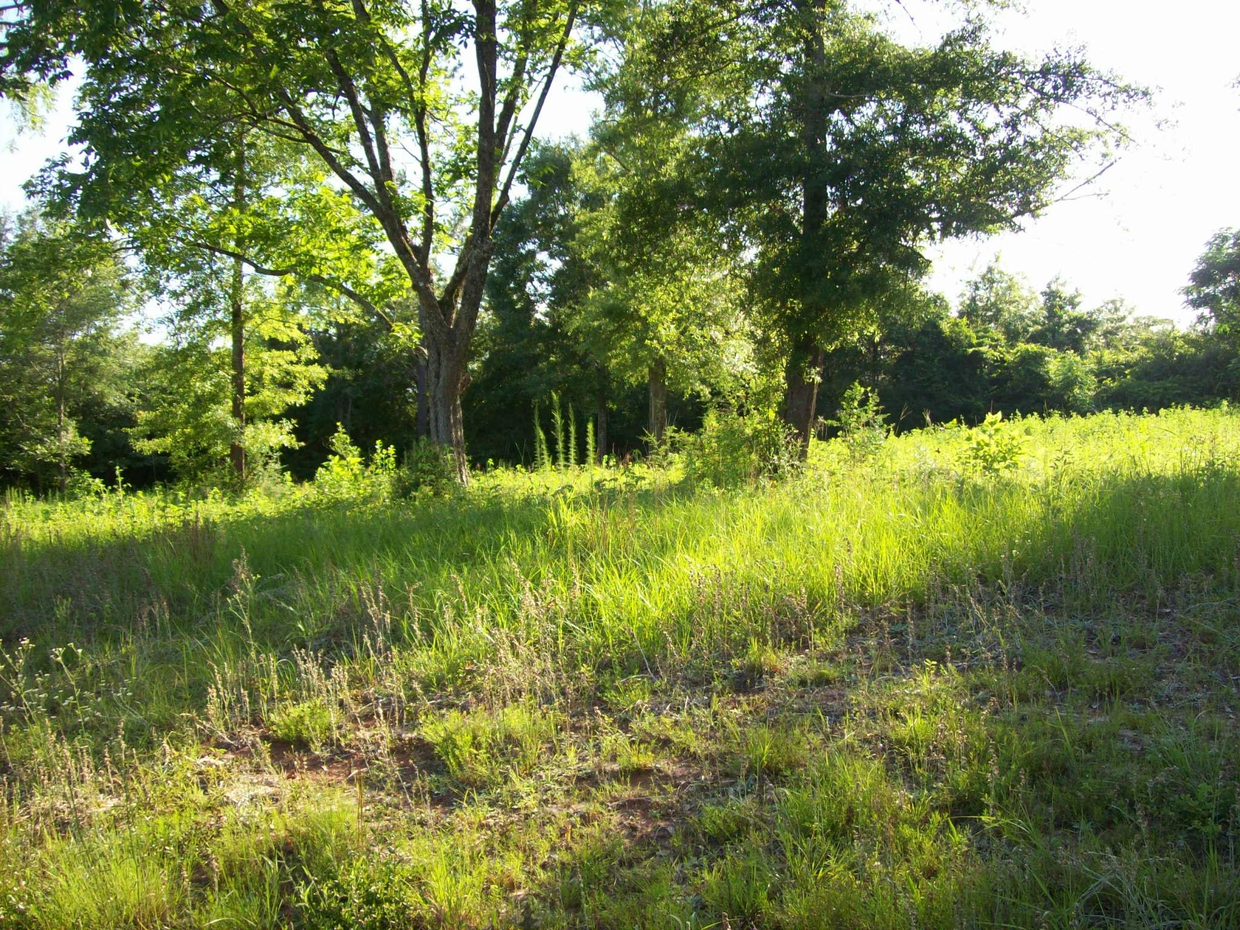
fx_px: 1290
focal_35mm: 36
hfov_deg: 51.4
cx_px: 620
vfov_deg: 39.7
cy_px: 465
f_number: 2.7
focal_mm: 6
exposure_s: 1/280
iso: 80
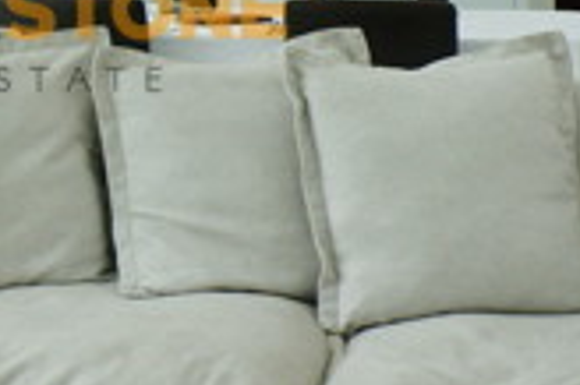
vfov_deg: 15.3
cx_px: -131
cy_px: 35
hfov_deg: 21.4
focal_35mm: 88
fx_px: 1416
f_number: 5.6
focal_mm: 16
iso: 200
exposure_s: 1/250
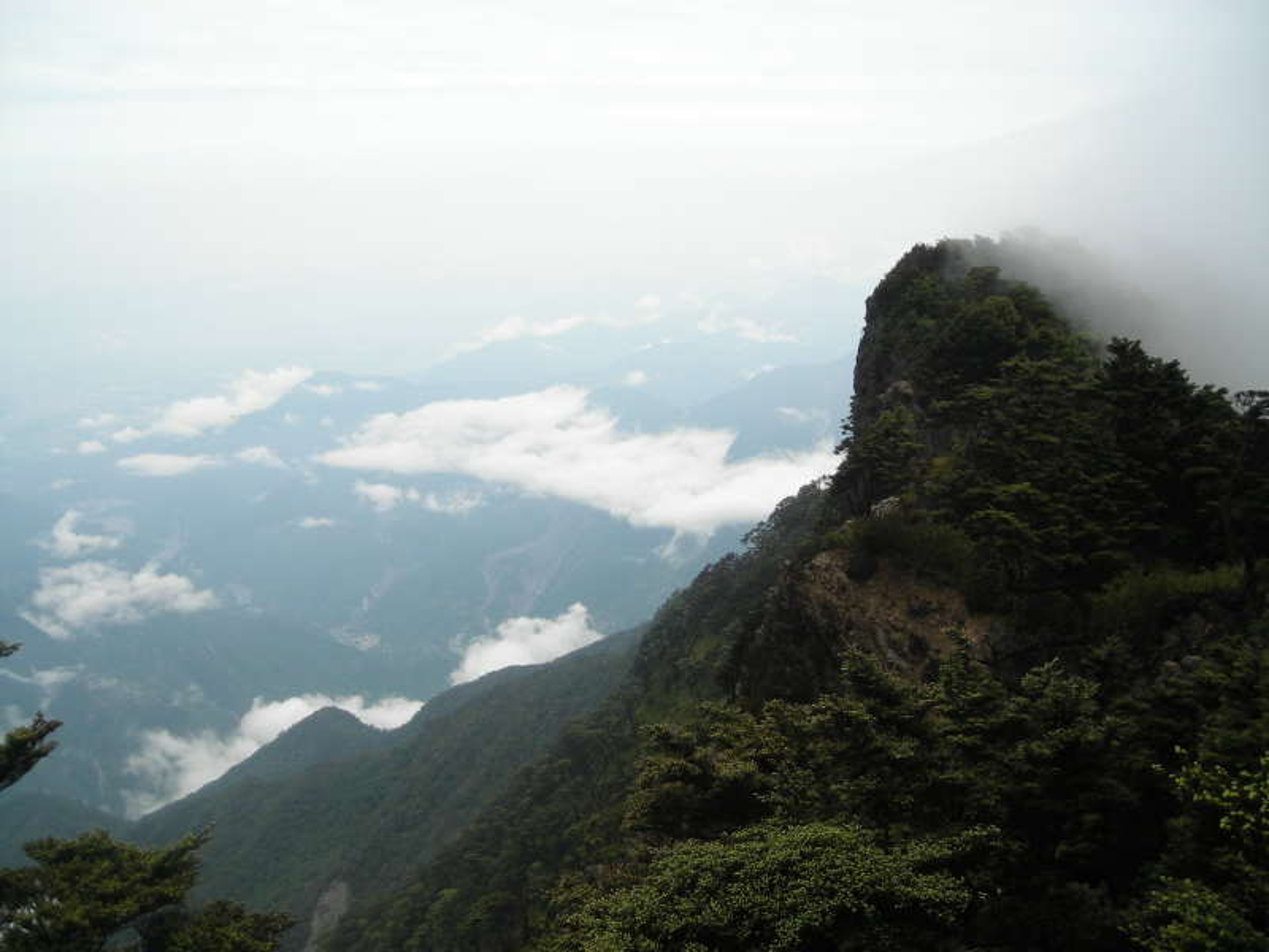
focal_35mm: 38
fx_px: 1393
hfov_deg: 49.0
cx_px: 634
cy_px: 476
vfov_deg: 37.7
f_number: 3.2
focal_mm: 6.3
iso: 50
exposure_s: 1/325
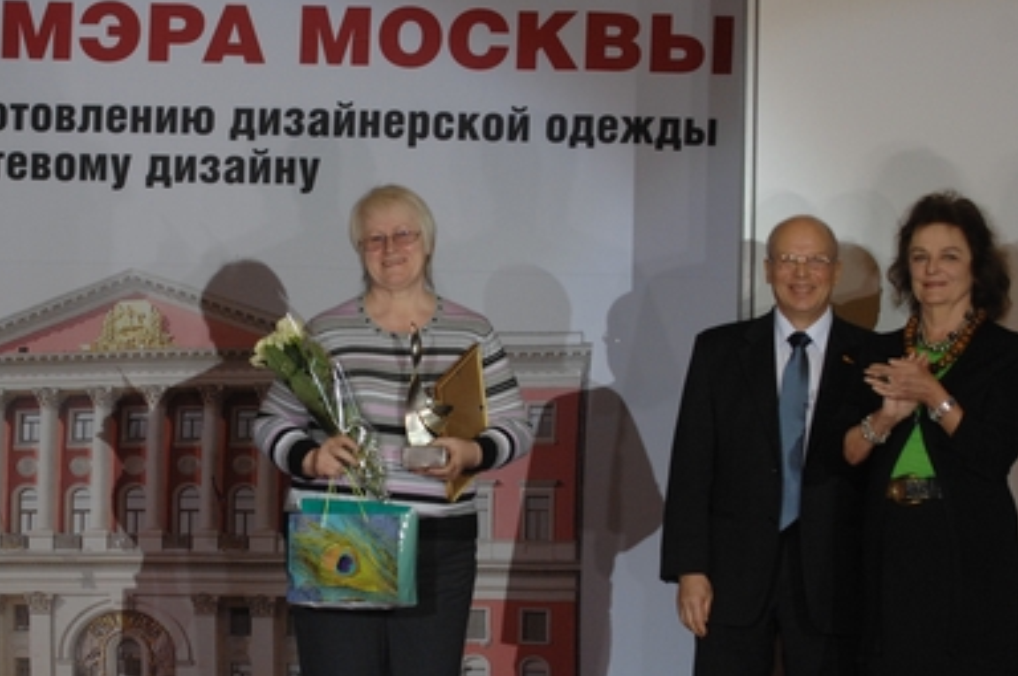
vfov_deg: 6.9
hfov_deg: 10.3
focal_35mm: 199
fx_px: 5620
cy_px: 407
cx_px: 339
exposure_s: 1/160
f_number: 5
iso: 640
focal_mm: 98
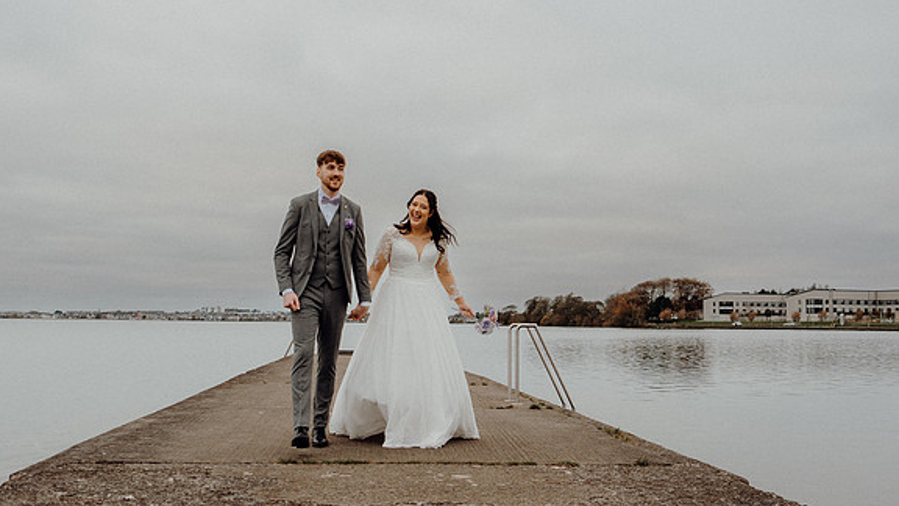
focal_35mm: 38
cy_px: 249
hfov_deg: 52.8
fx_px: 906
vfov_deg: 31.2
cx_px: 448
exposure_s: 1/200
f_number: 3.5
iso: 160
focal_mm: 24
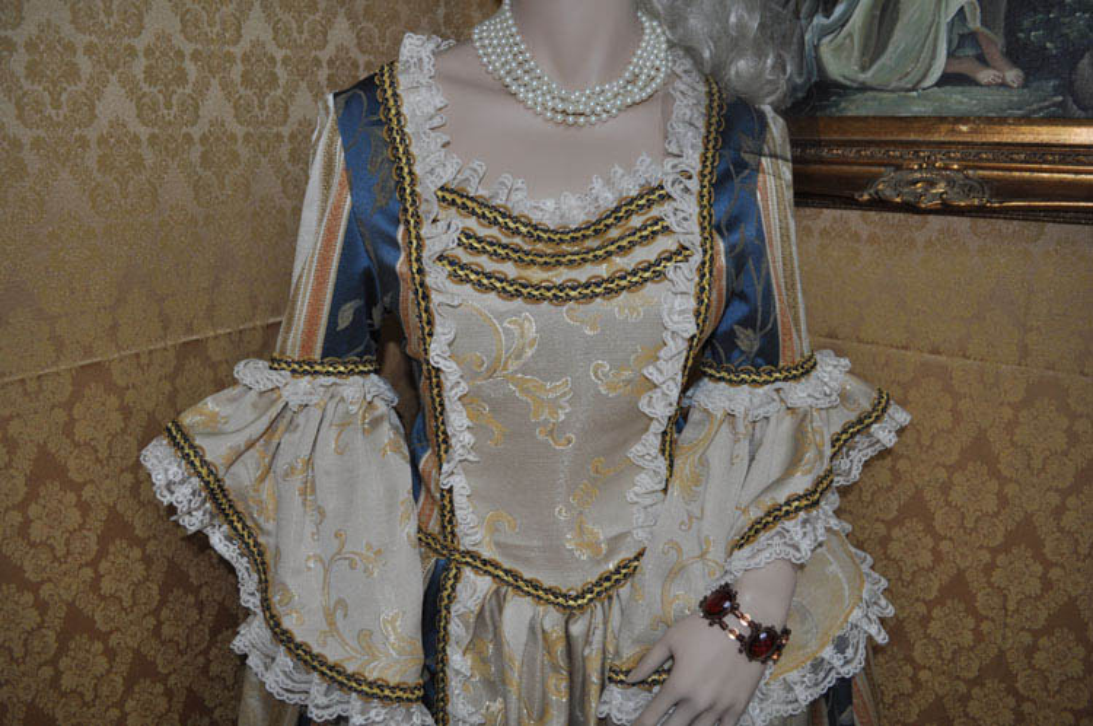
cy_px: 363
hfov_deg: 67.4
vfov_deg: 47.8
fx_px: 819
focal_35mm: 27
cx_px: 546
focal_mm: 18
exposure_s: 1/60
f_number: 3.5
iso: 360
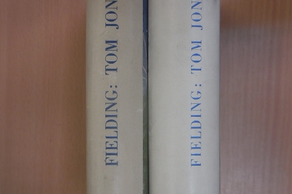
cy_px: 99
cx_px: 146
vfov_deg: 29.2
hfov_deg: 42.8
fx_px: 373
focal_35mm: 46
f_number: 3.7
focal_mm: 5.9
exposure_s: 1/30
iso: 140
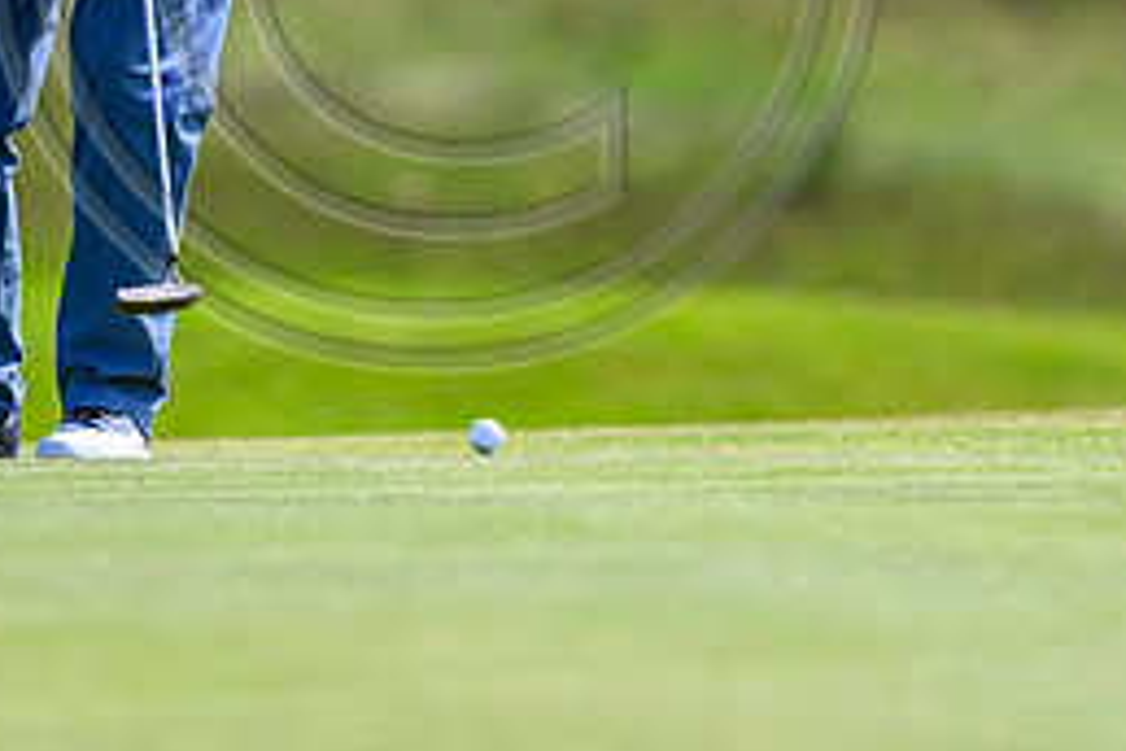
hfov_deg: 2.3
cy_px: -81
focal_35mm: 898
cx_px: 432
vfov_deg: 1.5
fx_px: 28085
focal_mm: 400
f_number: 4
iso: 500
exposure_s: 1/2500
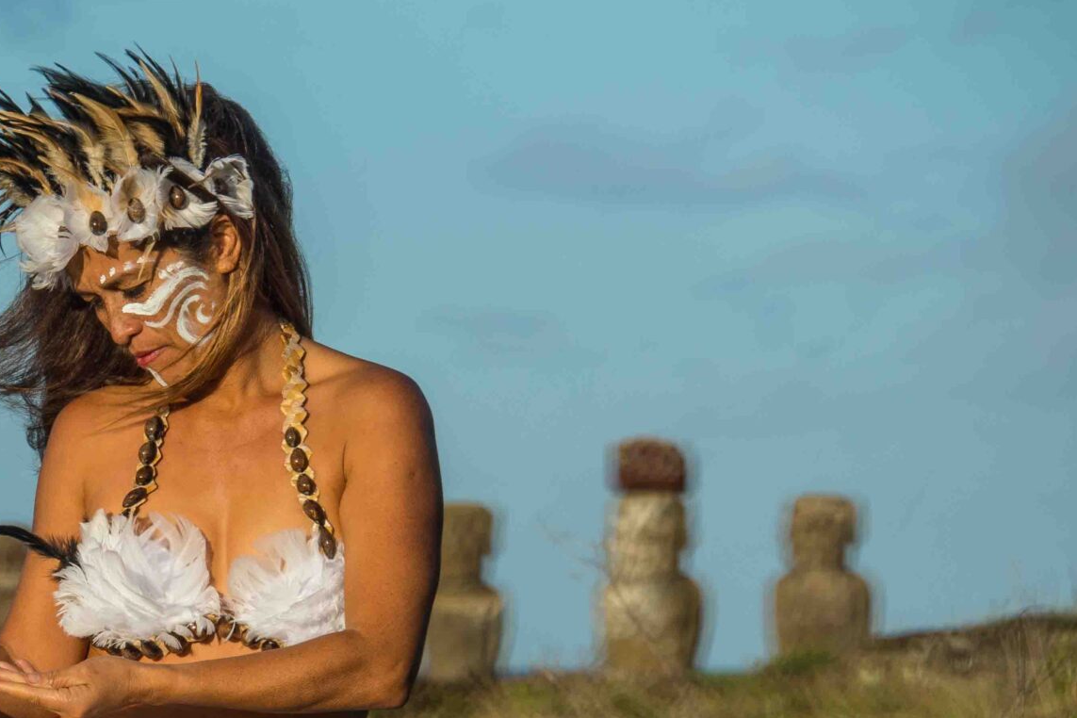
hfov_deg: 6.1
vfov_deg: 4.1
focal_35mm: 336
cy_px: 560
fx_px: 10051
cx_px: 46
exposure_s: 1/320
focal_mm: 150
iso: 160
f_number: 6.3
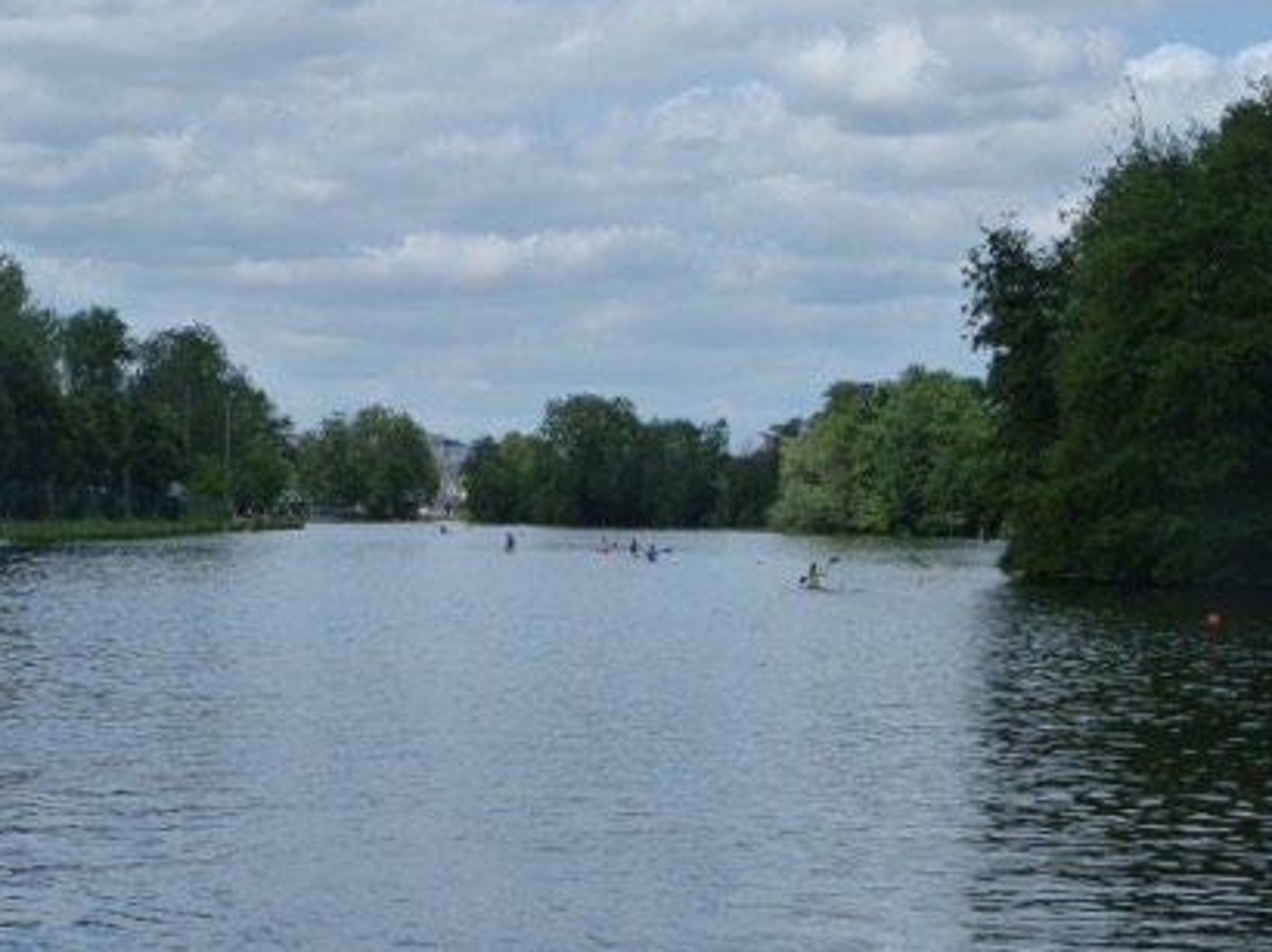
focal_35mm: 118
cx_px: 546
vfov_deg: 12.5
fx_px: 4333
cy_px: 378
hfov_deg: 16.7
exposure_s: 1/500
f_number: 5.6
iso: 125
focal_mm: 16.8
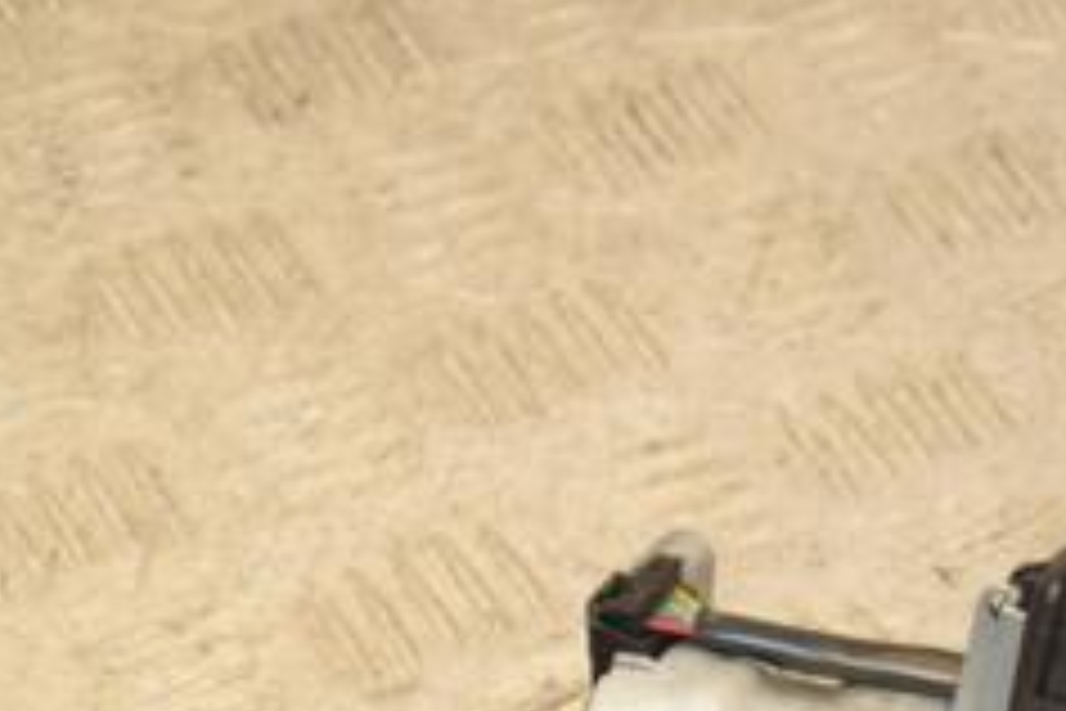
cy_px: 891
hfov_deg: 13.3
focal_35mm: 152
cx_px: 1088
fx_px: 4501
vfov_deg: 8.9
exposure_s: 1/200
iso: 800
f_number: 6.3
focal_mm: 40
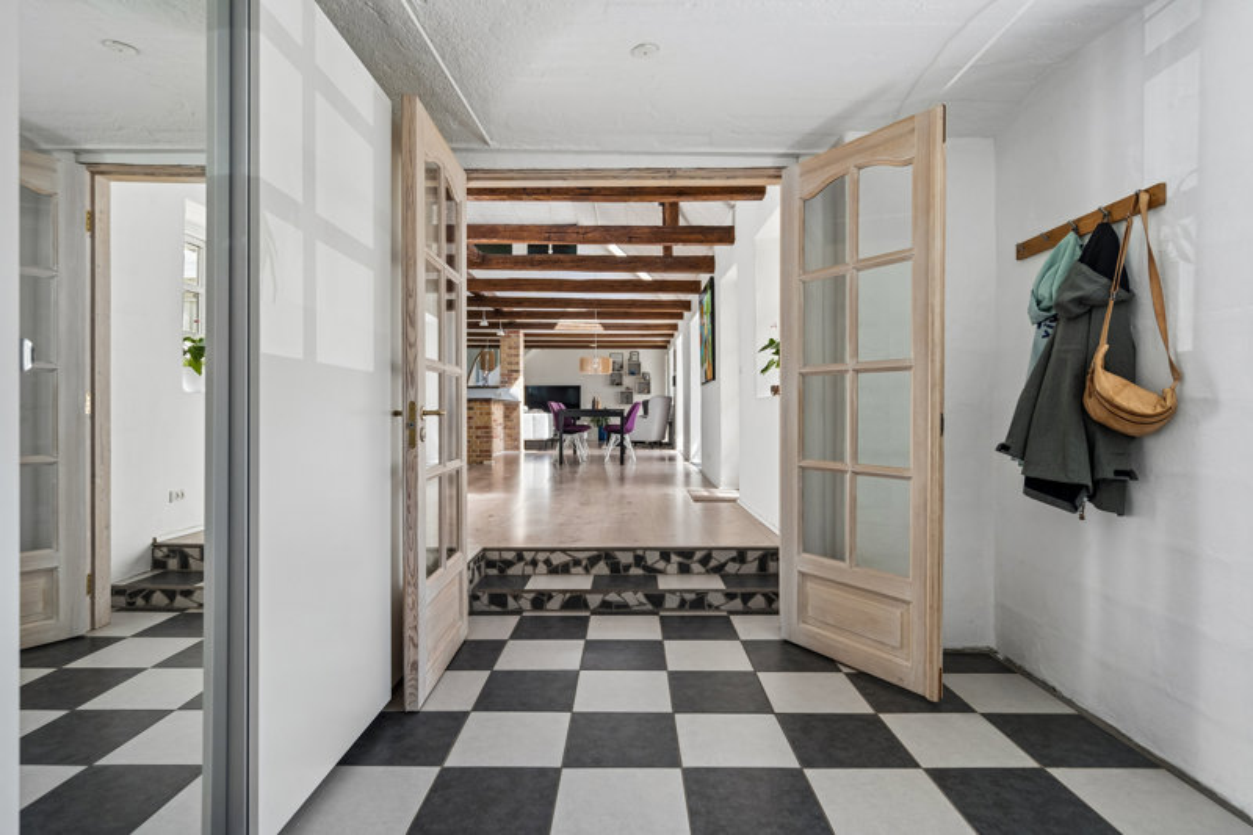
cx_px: 626
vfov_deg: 67.4
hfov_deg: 90.0
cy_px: 418
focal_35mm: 18
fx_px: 626
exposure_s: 1/160
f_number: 4
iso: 400
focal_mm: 18
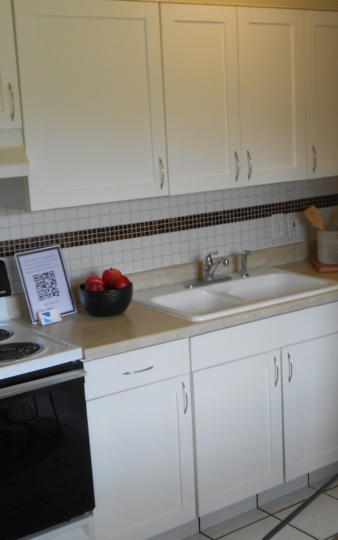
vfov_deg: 35.1
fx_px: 855
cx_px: 256
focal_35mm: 58
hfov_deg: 22.2
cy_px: 287
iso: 125
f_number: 3.9
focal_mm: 6.7
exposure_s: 1/30
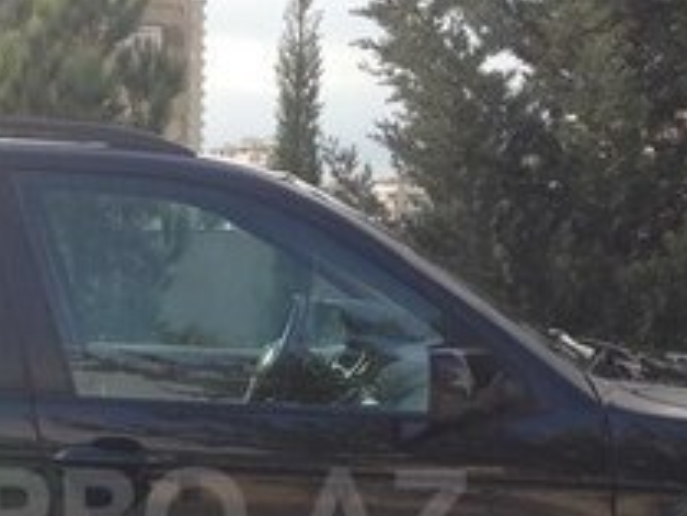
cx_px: 131
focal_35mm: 104
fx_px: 2065
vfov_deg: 14.0
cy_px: 518
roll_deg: -0.2
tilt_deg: -7.4
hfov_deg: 18.7
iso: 50
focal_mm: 4.12
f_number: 2.4
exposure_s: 1/553
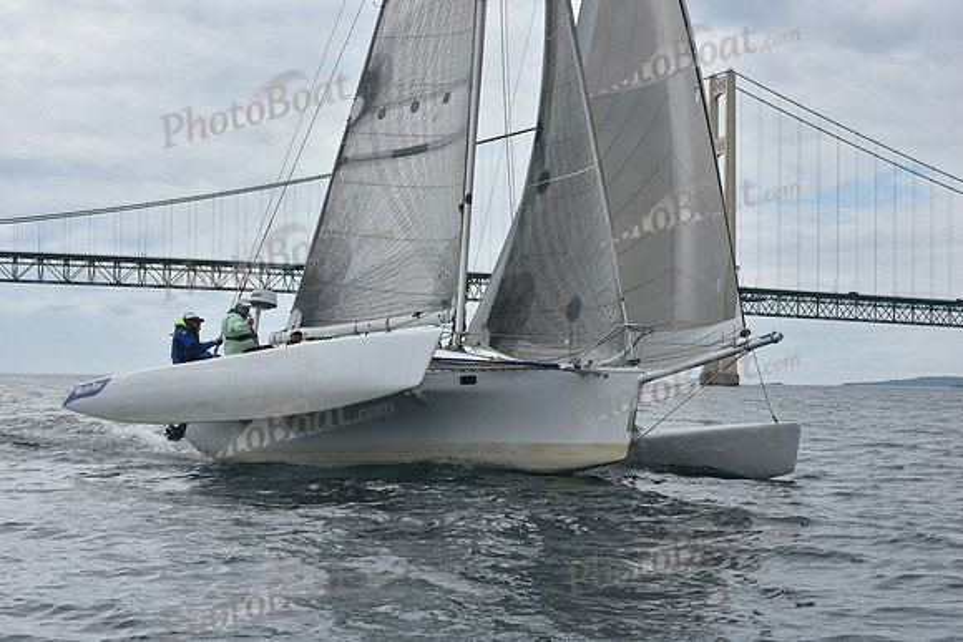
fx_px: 1873
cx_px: 482
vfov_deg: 19.5
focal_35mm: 70
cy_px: 321
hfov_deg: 28.8
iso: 250
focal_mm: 70
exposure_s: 1/800
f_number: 11
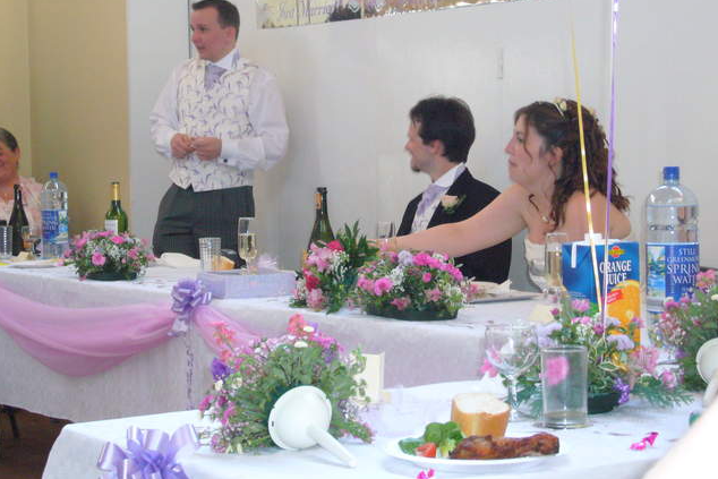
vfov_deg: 16.3
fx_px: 1676
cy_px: 212
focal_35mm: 84
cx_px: 358
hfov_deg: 24.2
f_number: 4.8
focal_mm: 13.2
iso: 320
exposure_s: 1/10
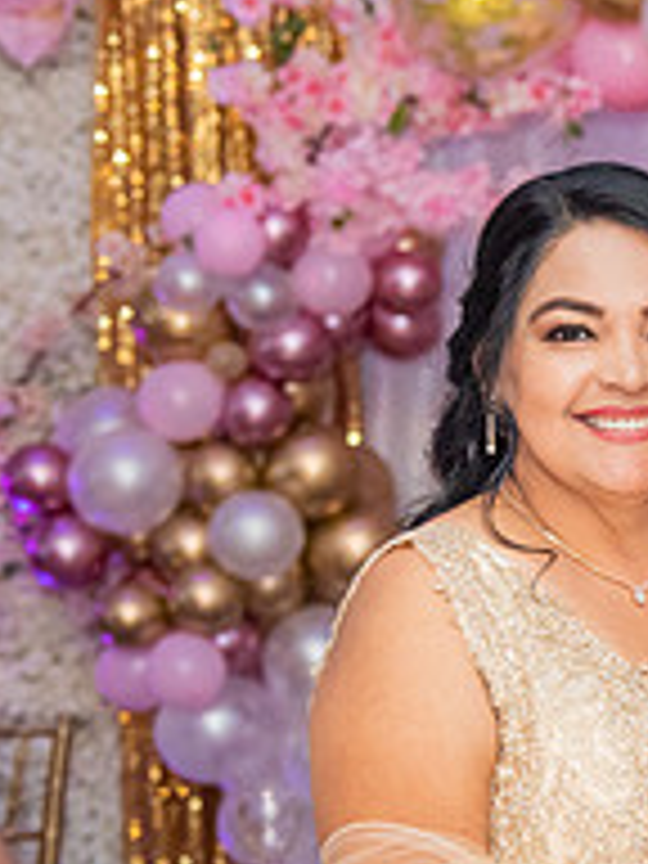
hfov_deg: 10.7
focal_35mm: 128
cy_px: 515
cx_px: 1256
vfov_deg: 15.4
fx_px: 3195
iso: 1250
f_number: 3.5
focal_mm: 44
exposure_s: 1/160
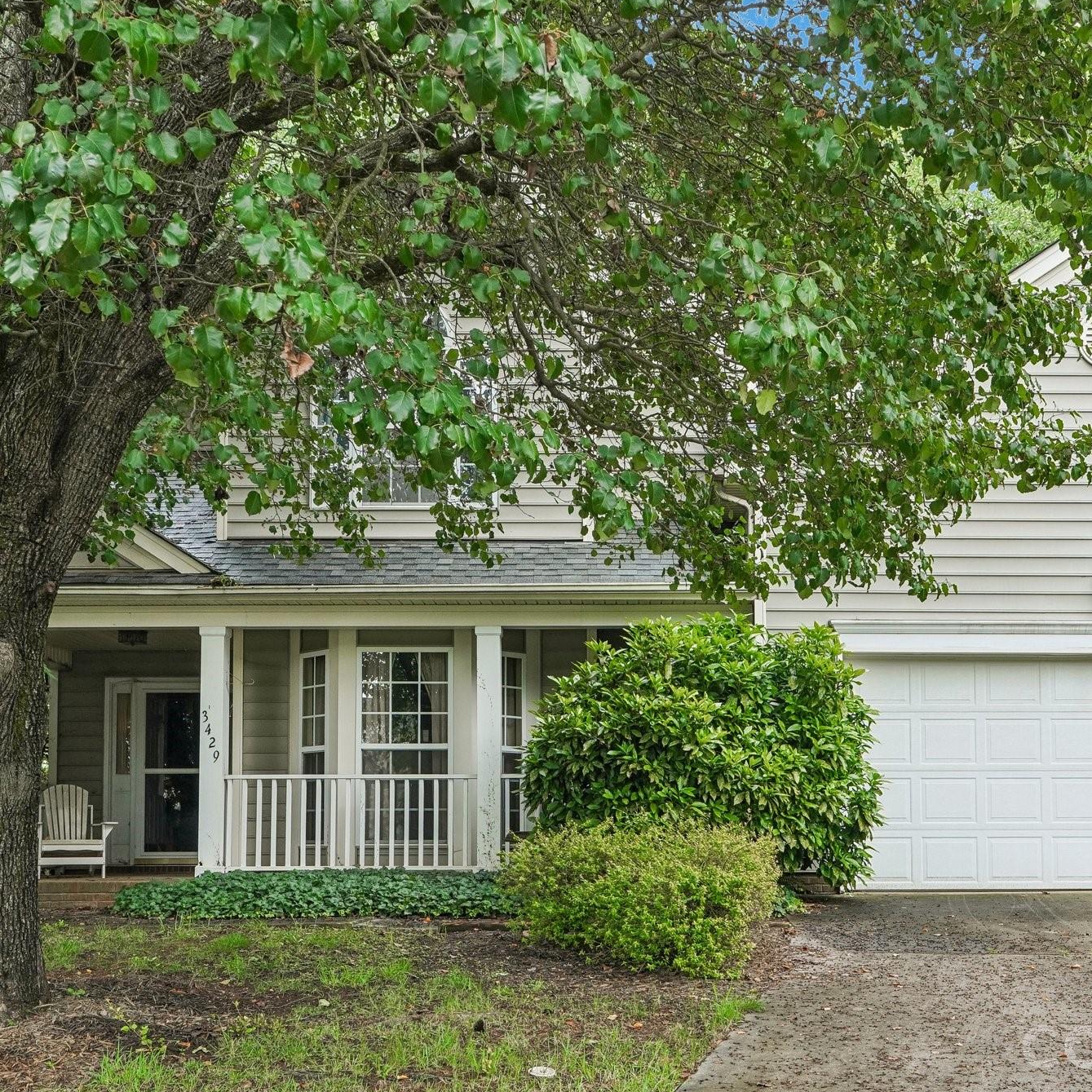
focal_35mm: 39
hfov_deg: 42.5
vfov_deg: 42.8
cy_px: 552
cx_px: 678
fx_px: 1392
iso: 400
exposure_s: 1/15
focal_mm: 20
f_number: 8
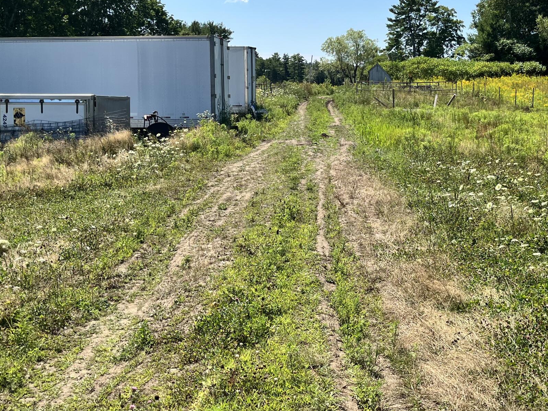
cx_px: 334
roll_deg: -1.5
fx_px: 776
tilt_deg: -3.5
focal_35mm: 49
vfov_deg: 29.4
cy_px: 131
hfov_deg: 38.7
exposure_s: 1/3745
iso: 50
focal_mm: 5.1
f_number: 1.6
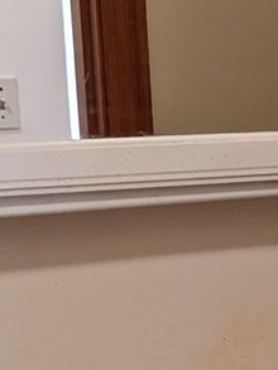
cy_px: 350
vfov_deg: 15.4
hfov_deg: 11.1
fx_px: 1348
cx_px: 466
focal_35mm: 126
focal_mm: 6.81
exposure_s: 1/120
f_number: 1.85
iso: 699
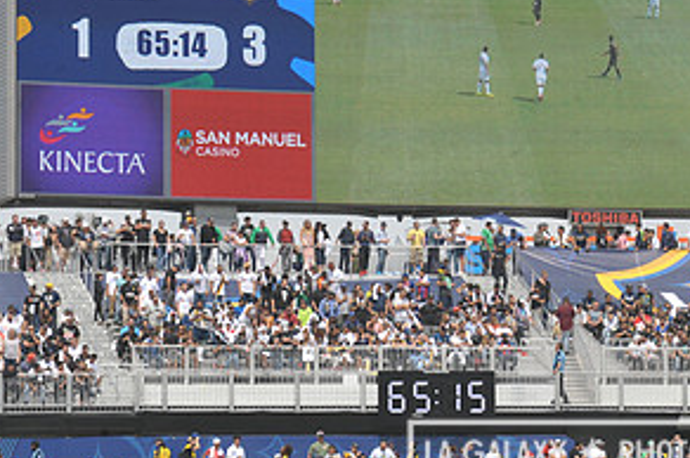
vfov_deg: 5.3
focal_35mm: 258
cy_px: 97
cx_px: 574
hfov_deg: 8.0
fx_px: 4939
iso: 320
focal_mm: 130
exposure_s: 1/500
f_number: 11
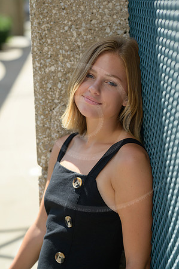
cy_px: 134
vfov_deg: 23.9
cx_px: 90
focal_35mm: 85
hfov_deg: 16.0
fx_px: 635
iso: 160
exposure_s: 1/800
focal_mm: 85
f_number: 3.2
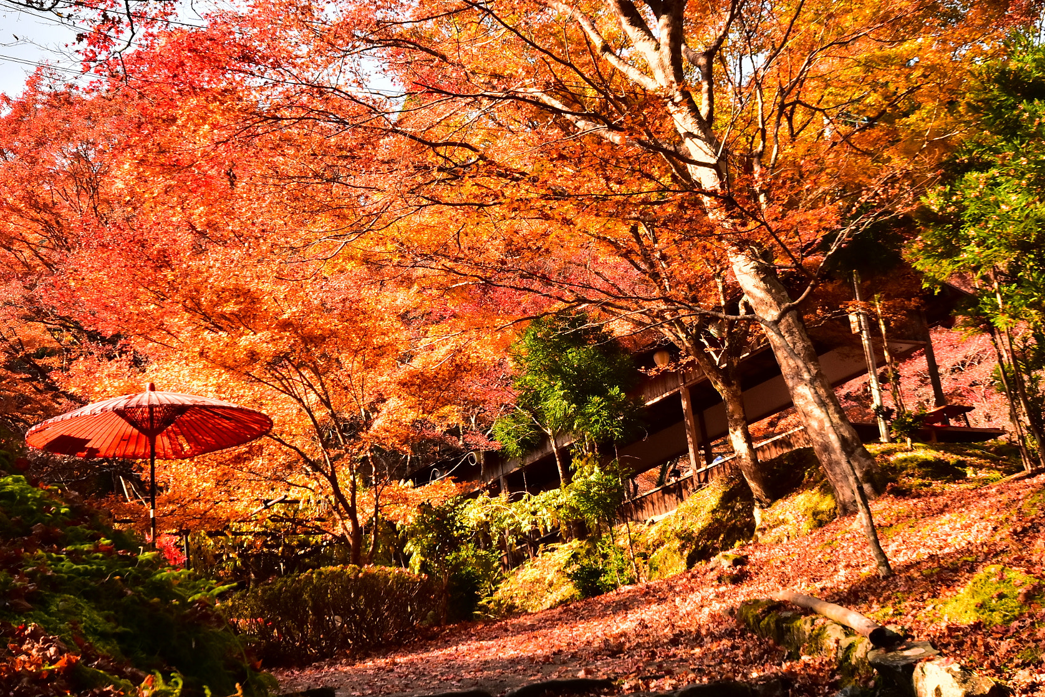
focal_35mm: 44
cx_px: 447
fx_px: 1277
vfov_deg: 30.5
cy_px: 300
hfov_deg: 44.4
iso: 200
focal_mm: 24
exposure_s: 1/160
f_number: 8
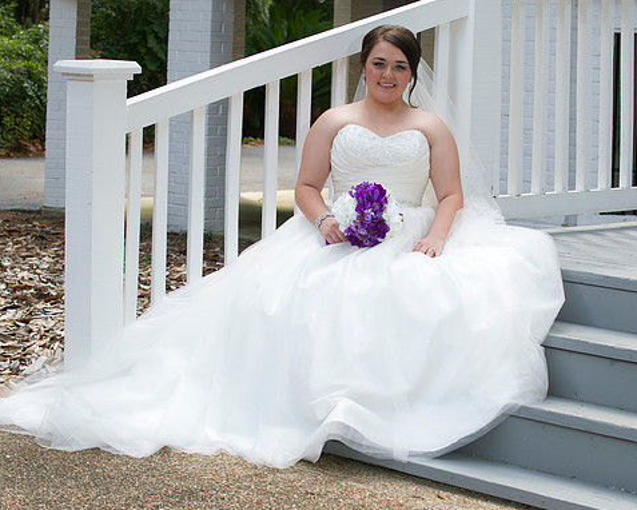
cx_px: 331
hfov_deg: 19.6
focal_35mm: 98
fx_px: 1848
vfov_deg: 15.7
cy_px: 255
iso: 320
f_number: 5
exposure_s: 1/160
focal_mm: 86
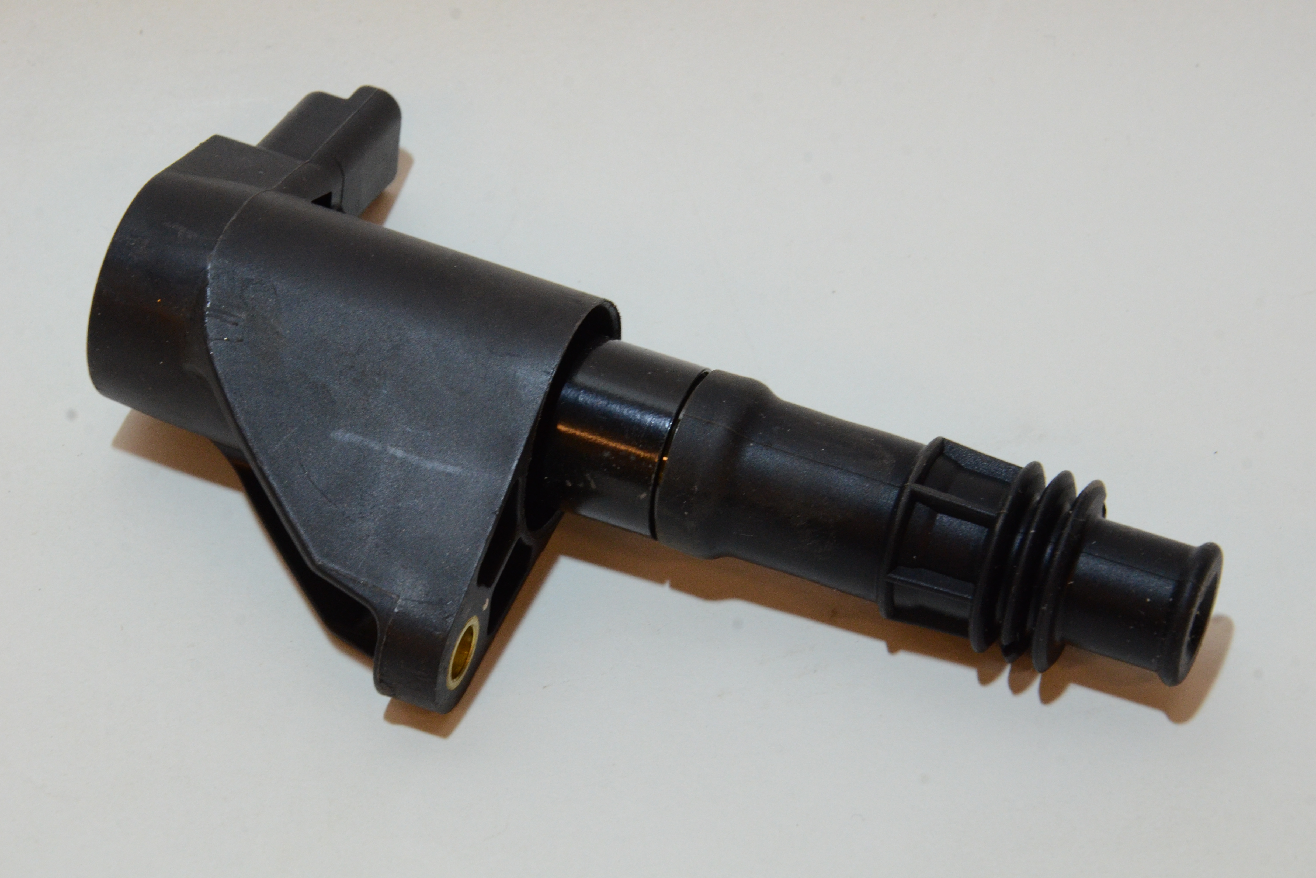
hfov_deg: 13.9
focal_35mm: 148
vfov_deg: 9.3
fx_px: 5410
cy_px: 439
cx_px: 653
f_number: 18
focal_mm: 98
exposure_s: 1/50
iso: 1600
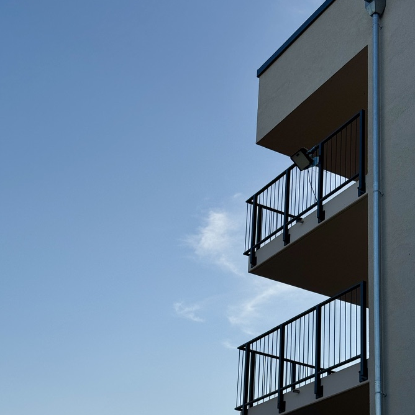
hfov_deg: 26.5
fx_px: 882
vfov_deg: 26.3
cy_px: 285
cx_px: 193
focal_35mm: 65
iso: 64
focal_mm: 6.76
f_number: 1.78
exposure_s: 1/2611
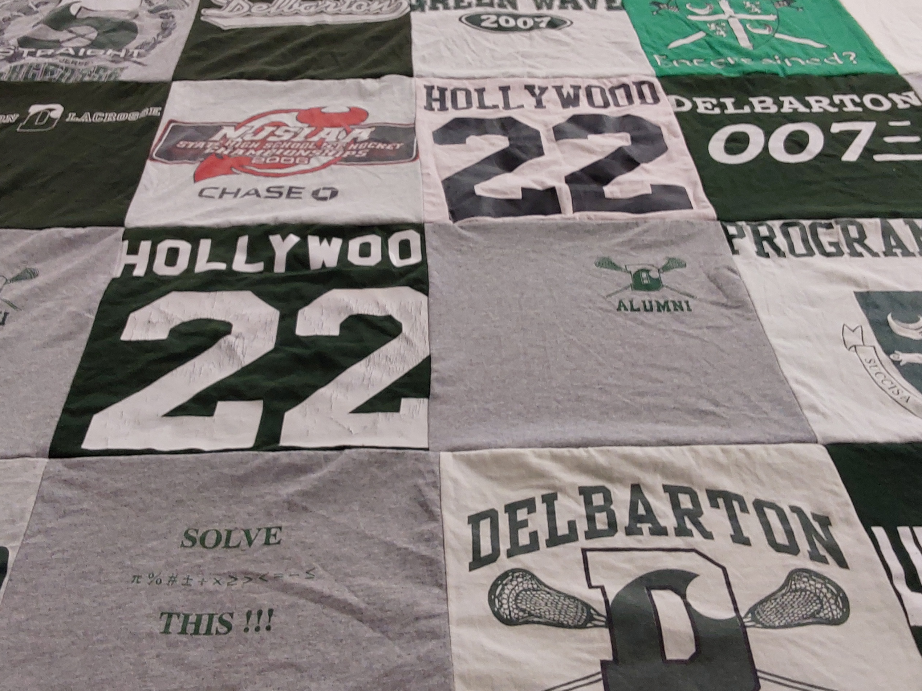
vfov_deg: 39.5
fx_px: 959
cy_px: 280
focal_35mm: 36
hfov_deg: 51.3
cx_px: 414
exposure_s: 1/60
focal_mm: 2.91
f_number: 1.9
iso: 80
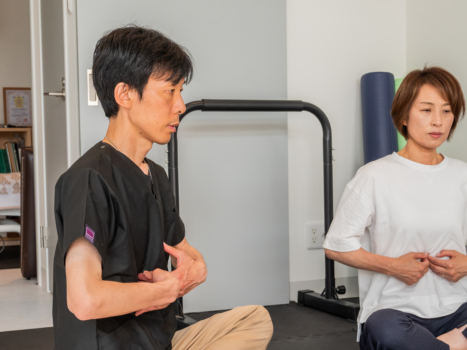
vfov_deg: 23.3
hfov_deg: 30.6
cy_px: 208
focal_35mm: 63
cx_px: 296
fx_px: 850
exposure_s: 1/160
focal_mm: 40
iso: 800
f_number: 8
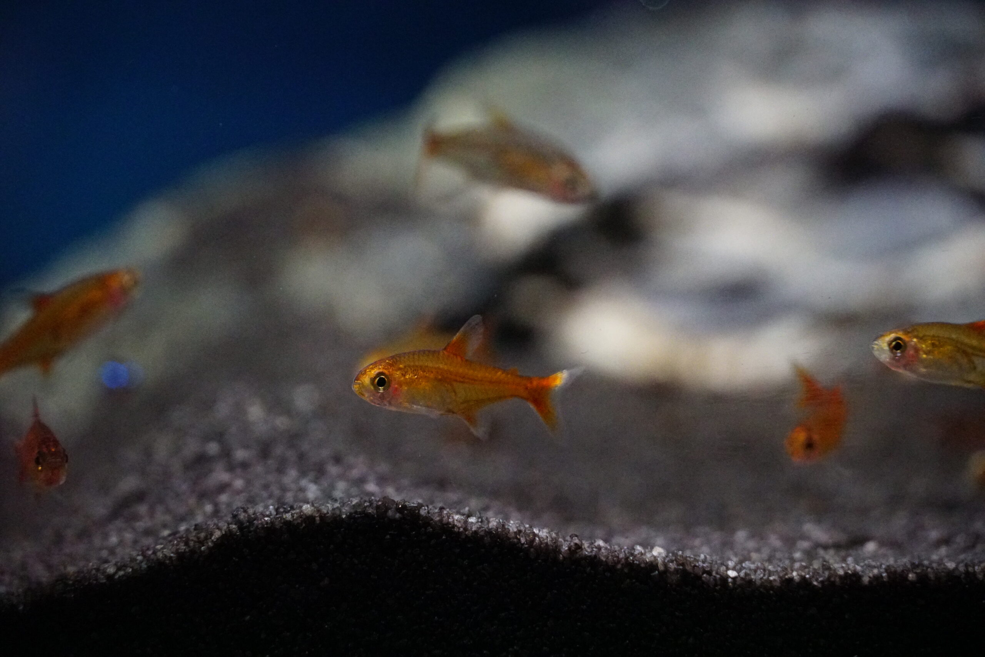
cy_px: 328
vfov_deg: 6.8
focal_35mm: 202
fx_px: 5541
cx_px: 492
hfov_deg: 10.2
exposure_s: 1/350
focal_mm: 135
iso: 10000
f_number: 5.6
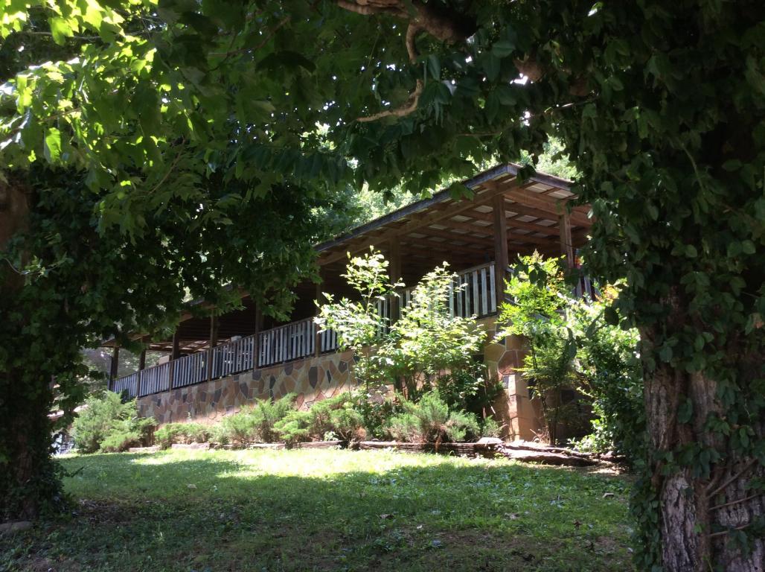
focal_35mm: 32
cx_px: 382
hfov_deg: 56.9
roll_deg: +3.2
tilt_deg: +14.4
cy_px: 286
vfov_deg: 44.1
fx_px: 706
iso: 32
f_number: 2.4
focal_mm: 3.3
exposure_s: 1/142
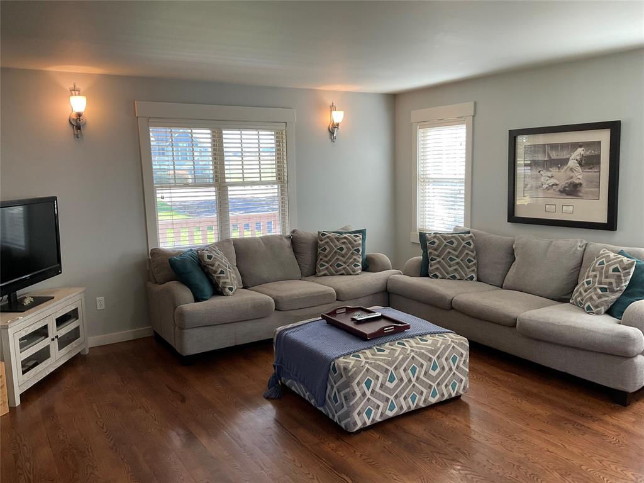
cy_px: 242
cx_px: 322
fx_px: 540
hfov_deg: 61.7
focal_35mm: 29
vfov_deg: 48.2
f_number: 1.8
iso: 50
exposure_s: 1/60
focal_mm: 3
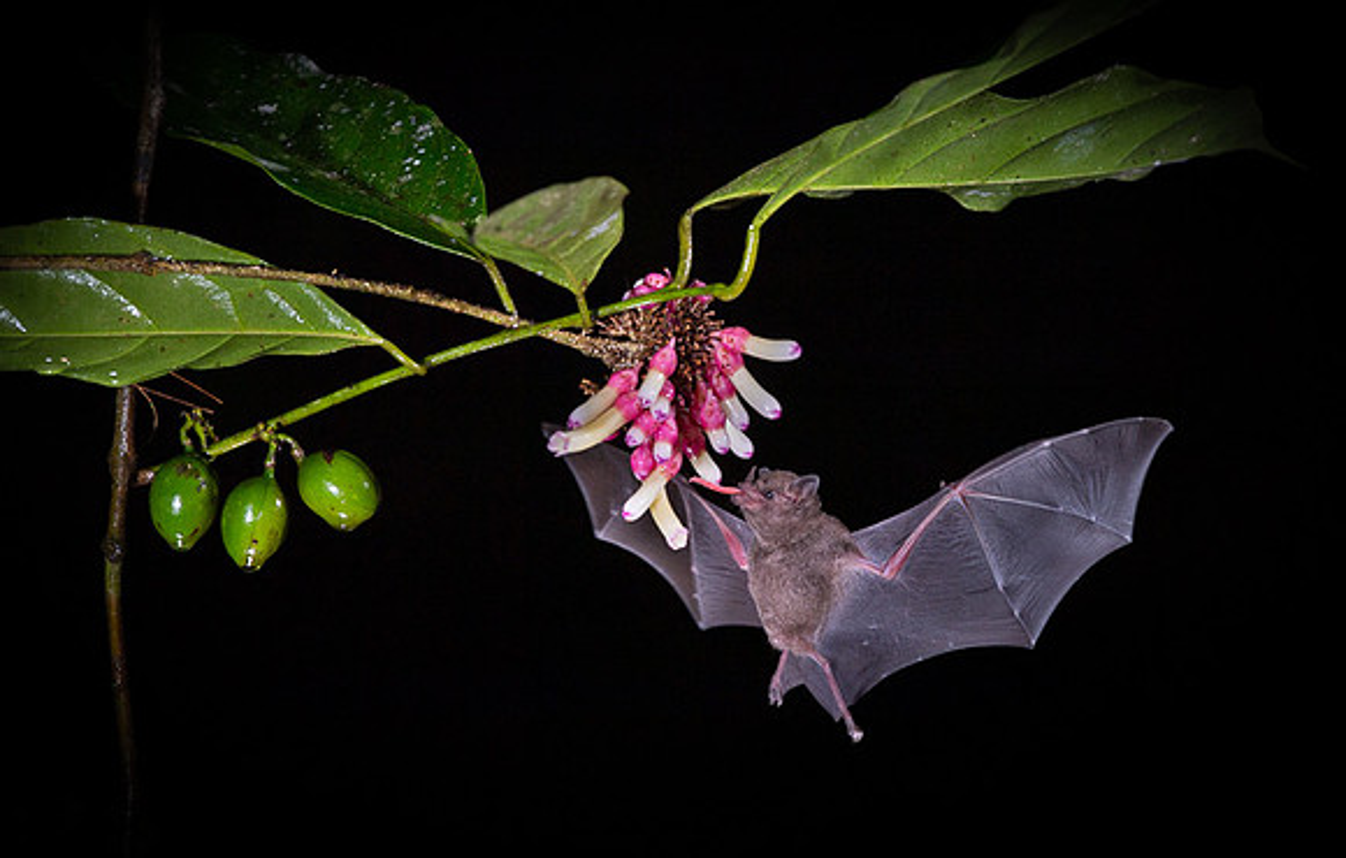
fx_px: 8725
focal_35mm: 236
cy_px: 376
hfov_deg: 8.8
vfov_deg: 5.6
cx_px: 730
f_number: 8
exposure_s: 1/250
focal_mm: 185
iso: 500
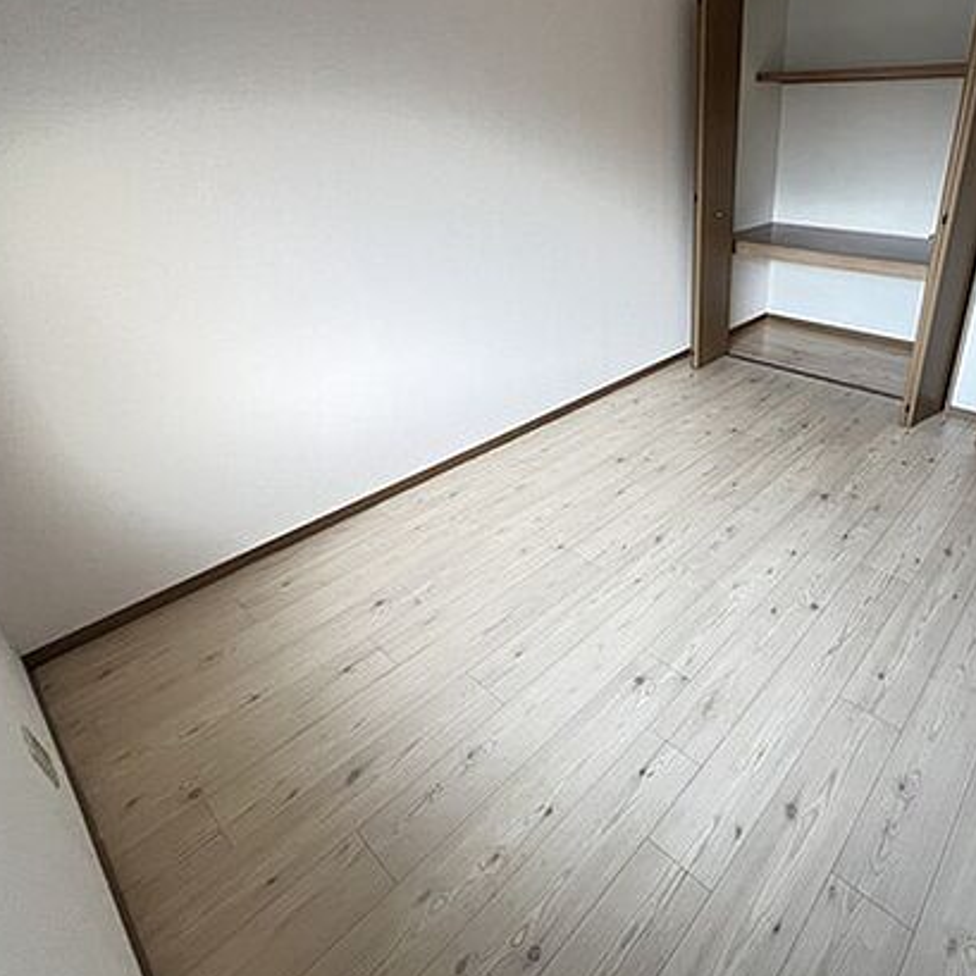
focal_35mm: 18
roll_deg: +1.2
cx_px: 656
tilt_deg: -27.8
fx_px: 574
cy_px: 434
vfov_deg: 80.4
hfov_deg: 77.9
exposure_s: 1/60
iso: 320
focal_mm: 1.57
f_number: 1.8
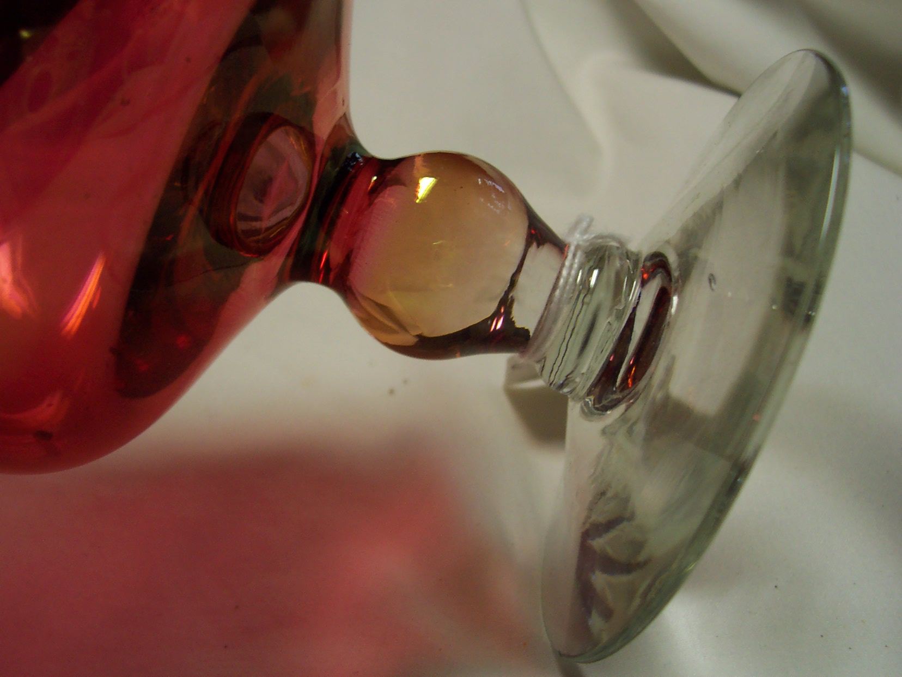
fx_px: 964
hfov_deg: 50.1
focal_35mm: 37
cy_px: 338
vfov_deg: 38.7
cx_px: 451
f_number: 2.8
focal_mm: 5.6
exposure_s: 1/60
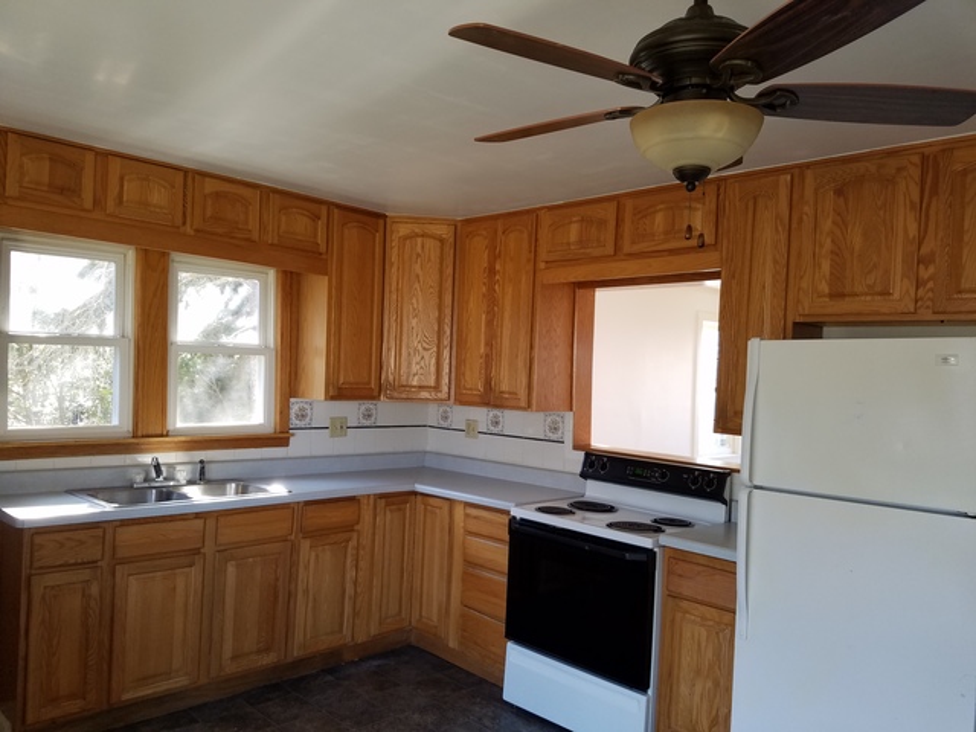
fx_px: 733
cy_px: 366
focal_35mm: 26
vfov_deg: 53.1
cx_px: 488
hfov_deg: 67.3
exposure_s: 1/60
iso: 80
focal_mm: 4.2
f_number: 1.7
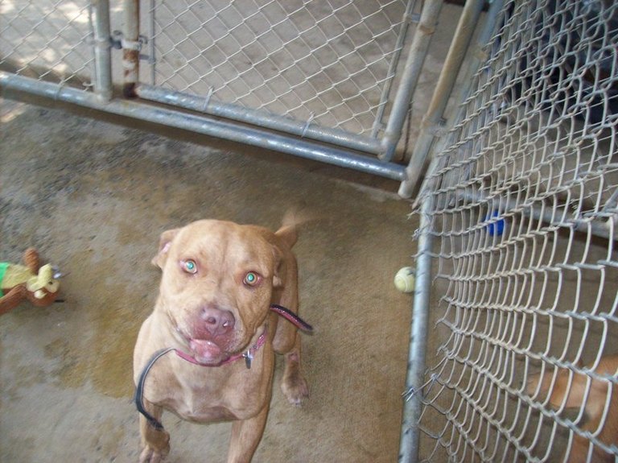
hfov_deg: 51.4
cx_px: 309
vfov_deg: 39.6
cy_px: 232
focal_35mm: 36
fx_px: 642
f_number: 2.7
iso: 200
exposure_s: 1/64
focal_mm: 6
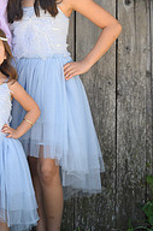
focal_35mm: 162
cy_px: 65
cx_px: 3
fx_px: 1038
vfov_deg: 12.7
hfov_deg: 8.4
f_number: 3.5
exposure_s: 1/200
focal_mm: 69
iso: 160
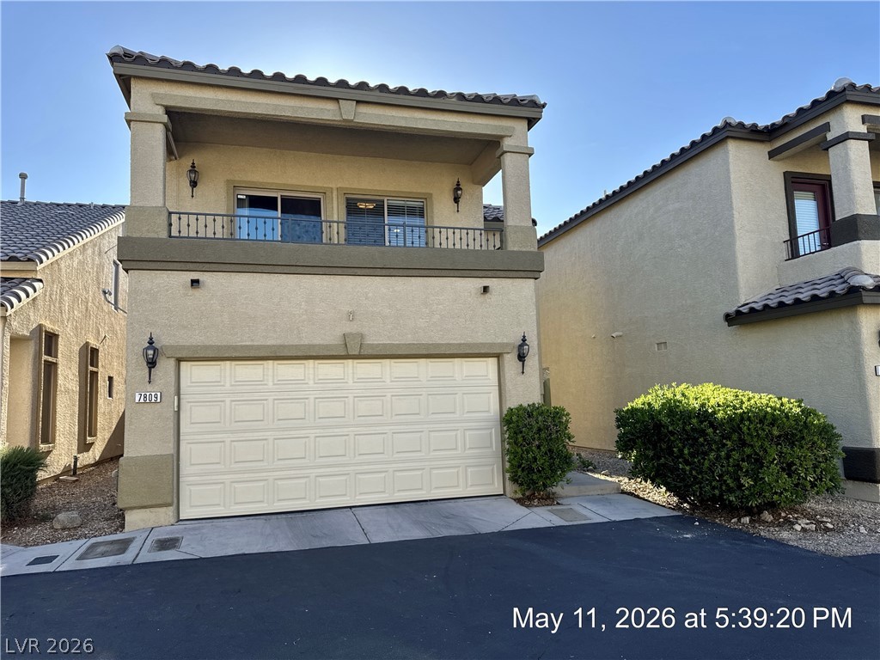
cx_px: 440
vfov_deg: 56.8
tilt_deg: +4.9
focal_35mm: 24
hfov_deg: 71.6
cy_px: 330
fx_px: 610
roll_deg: +1.5
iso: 80
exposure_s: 1/1980
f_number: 1.78
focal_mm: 6.76
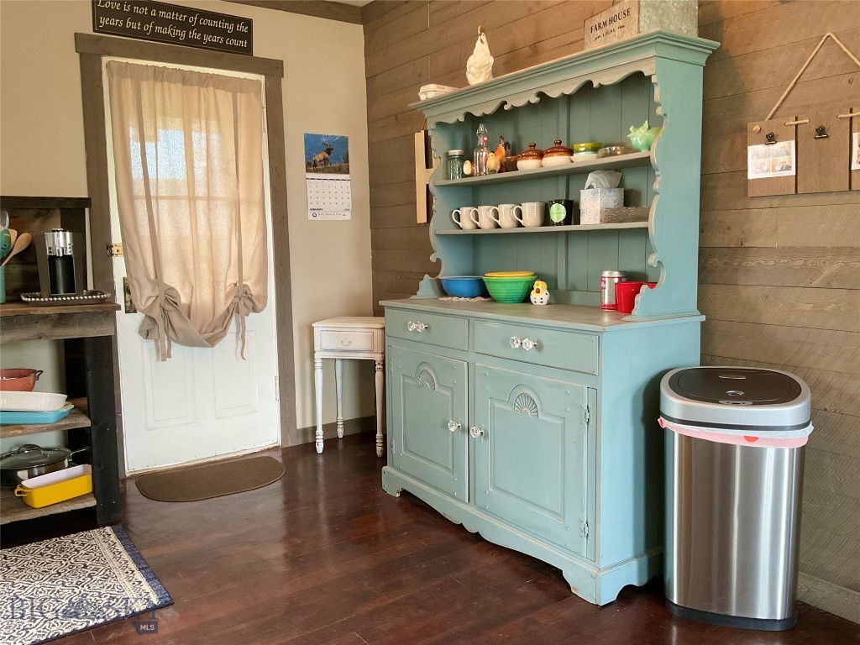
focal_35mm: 29
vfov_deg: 48.2
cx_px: 430
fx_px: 720
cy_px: 322
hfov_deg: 61.7
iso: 160
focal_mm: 3
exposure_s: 1/60
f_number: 1.8
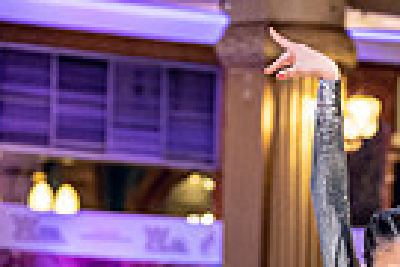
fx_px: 3833
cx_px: 490
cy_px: 548
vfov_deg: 3.9
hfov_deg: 5.9
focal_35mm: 345
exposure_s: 1/800
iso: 3200
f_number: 2.8
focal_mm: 69
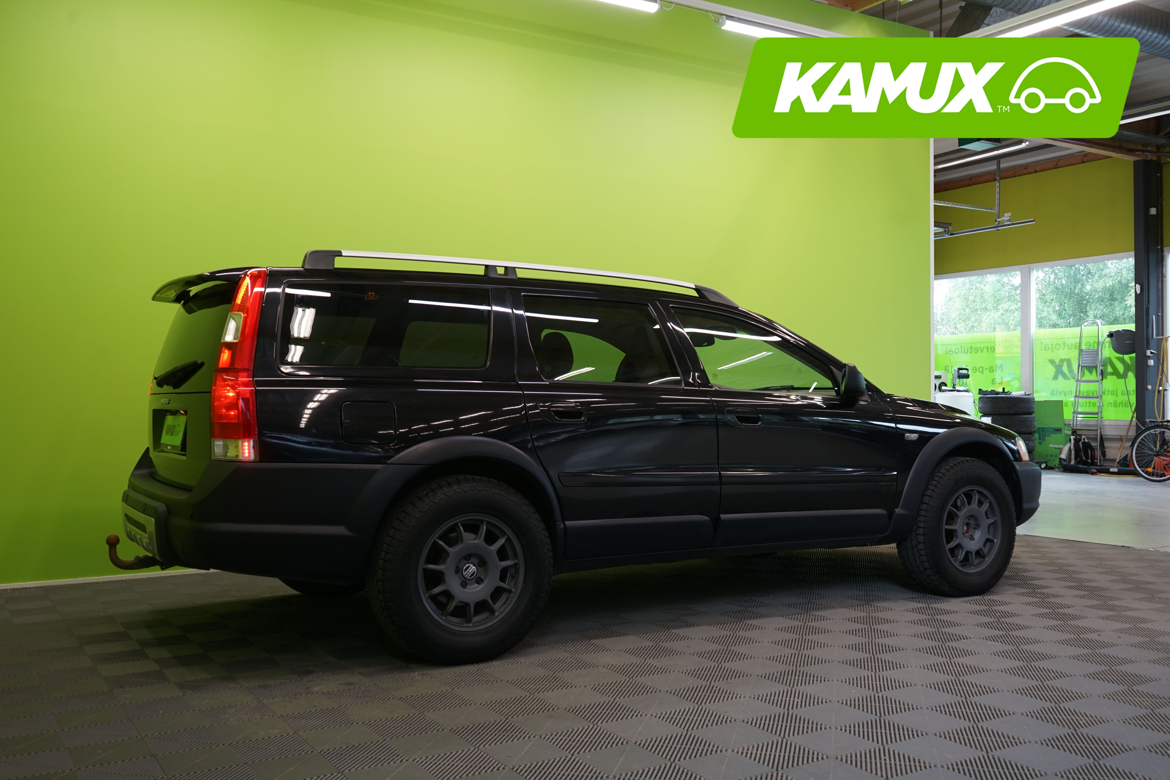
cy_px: 390
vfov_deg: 41.1
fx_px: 1040
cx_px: 585
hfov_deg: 58.7
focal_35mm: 32
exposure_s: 1/30
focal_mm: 32
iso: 400
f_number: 5.6
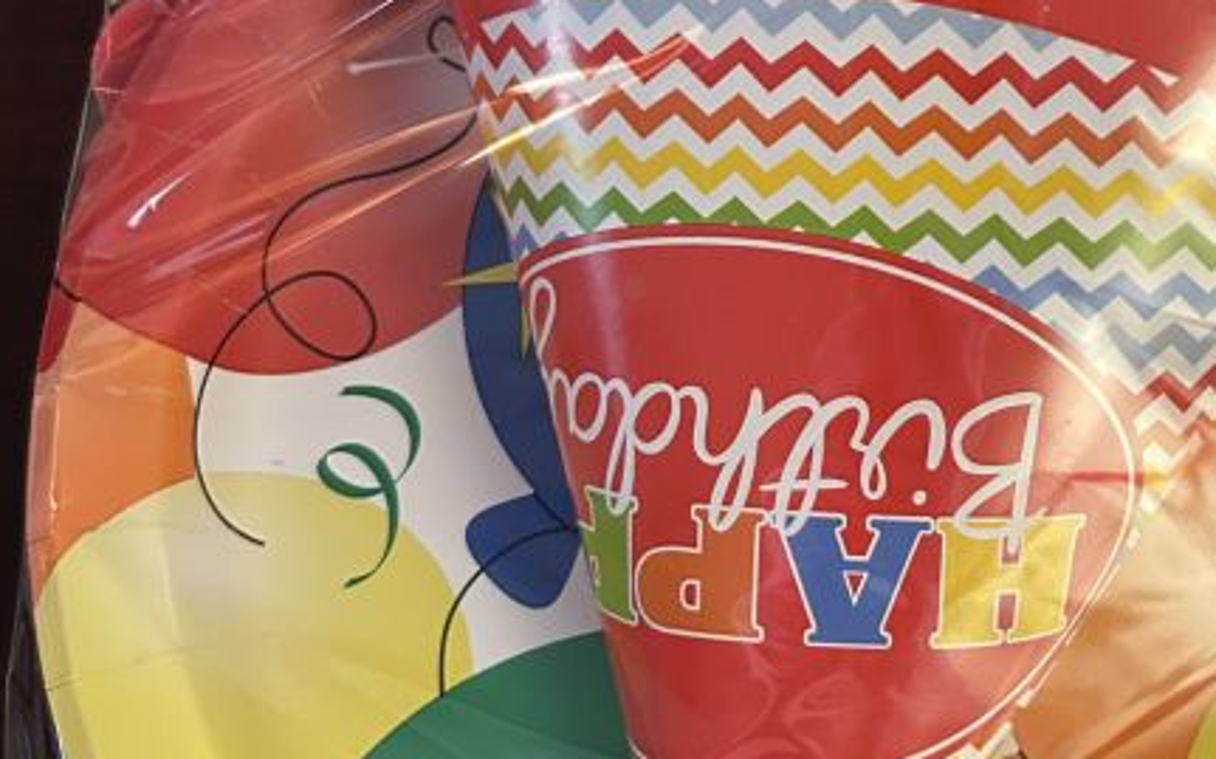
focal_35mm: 64
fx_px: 2120
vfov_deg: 20.3
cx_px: 937
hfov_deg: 31.3
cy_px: 409
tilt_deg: -81.0
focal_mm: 5.7
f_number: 1.5
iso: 500
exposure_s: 1/40
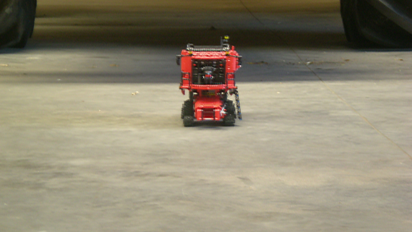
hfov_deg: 17.2
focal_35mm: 125
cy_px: 103
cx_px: 207
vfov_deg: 9.7
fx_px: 1366
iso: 200
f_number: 5.9
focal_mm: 18.9
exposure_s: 1/15.6
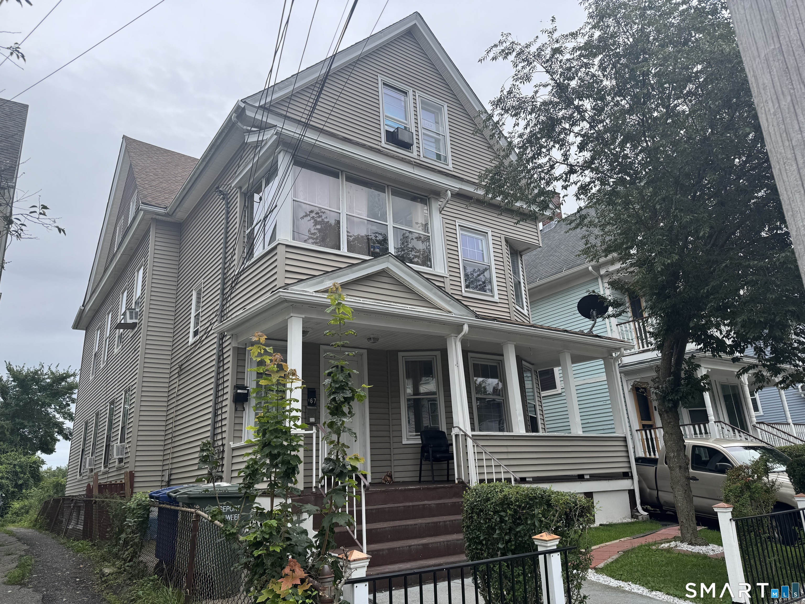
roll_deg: +3.2
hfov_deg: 71.6
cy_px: 302
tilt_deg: +17.7
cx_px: 402
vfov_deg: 56.8
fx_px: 558
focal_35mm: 24
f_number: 1.78
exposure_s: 1/1094
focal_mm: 6.76
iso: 80
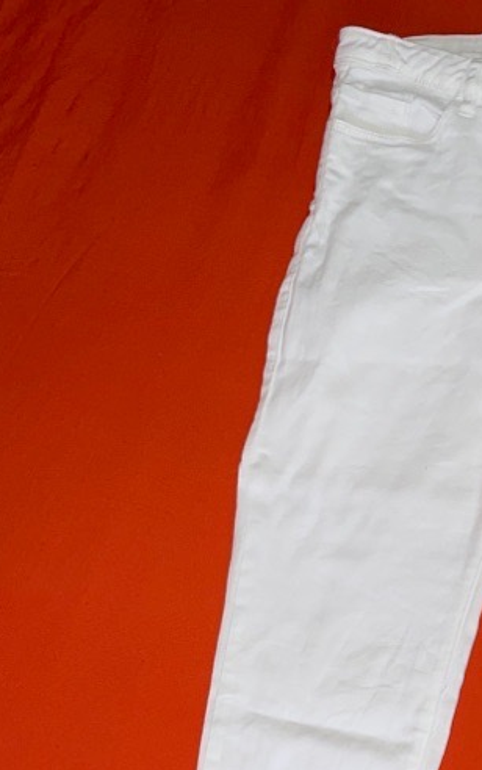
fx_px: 1176
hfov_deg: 21.5
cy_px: 657
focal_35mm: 56
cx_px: 576
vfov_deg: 34.7
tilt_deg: -76.3
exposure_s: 1/33
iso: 50
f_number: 1.6
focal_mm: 4.2
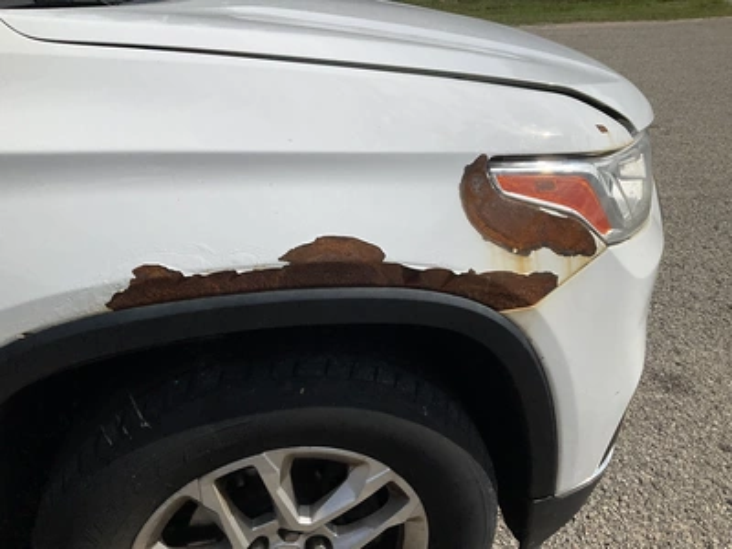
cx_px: 366
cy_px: 274
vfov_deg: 48.2
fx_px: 613
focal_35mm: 29
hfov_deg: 61.7
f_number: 1.8
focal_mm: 3
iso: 25
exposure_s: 1/5263
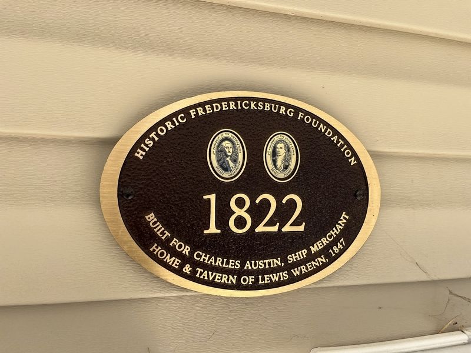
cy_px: 176
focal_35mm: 26
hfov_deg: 67.3
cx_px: 236
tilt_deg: -0.7
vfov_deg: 53.1
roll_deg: -1.3
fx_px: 354
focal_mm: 5.1
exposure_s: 1/920
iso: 50
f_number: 1.6
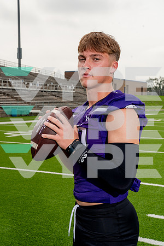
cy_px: 123
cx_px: 82
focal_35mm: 56
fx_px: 383
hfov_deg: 24.2
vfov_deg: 35.6
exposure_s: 1/250
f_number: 11
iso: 100
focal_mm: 56
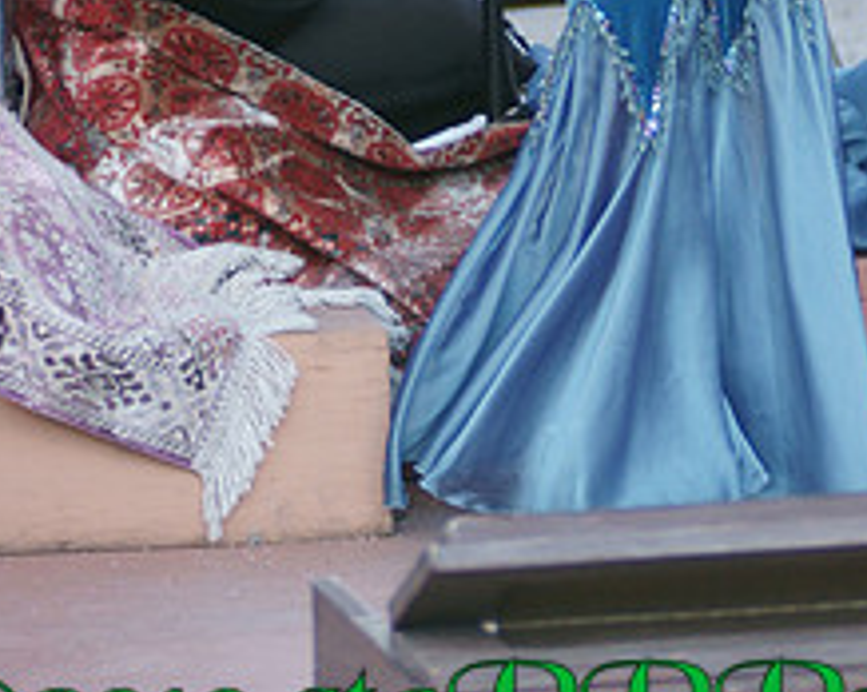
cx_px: 642
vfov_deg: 5.1
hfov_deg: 6.4
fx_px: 7691
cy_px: -346
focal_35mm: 300
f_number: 2.8
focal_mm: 80
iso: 400
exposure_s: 1/160
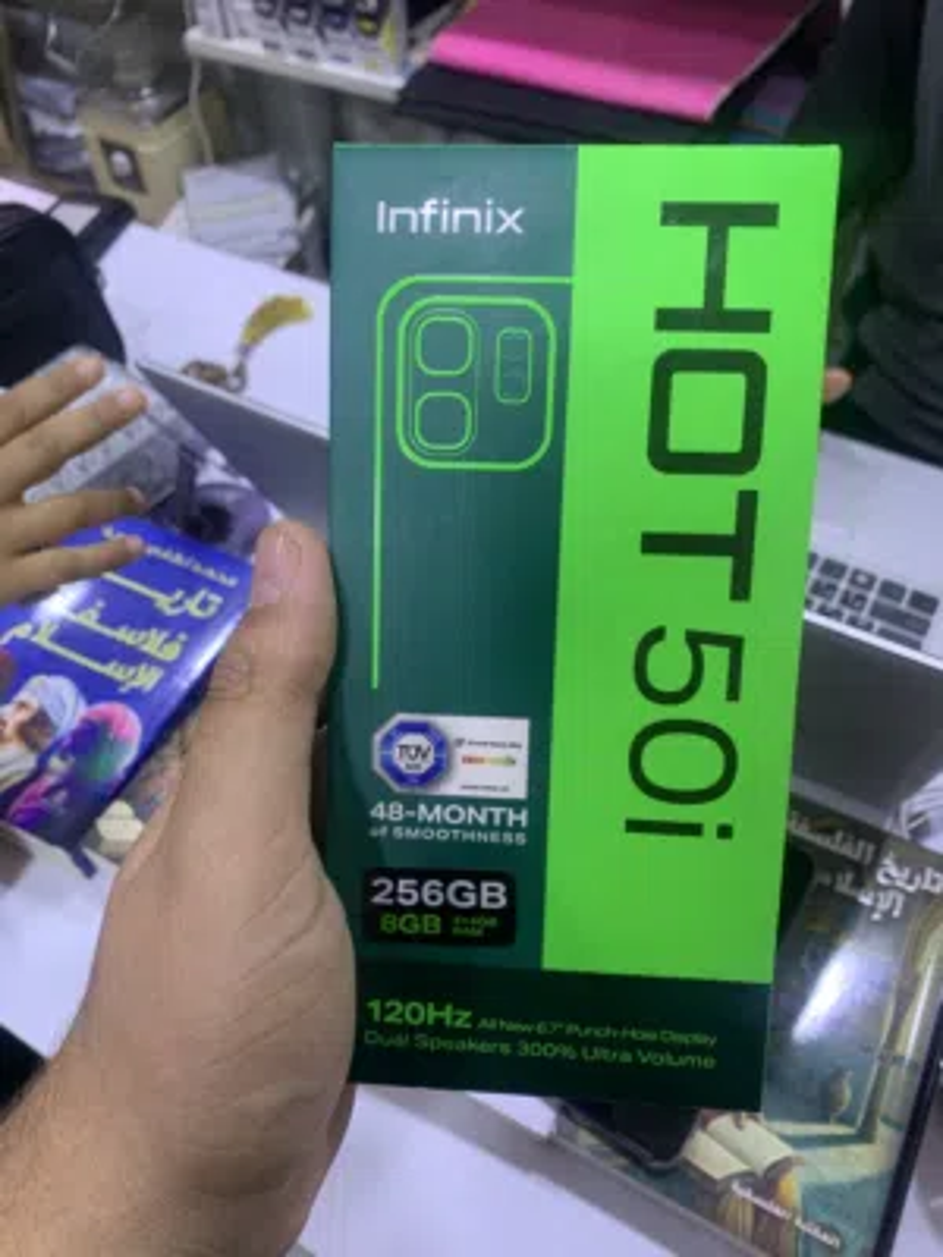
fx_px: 944
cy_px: 628
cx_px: 472
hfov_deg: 53.1
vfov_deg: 67.3
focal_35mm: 26
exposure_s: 1/64
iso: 100
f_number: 1.8
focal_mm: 4.25
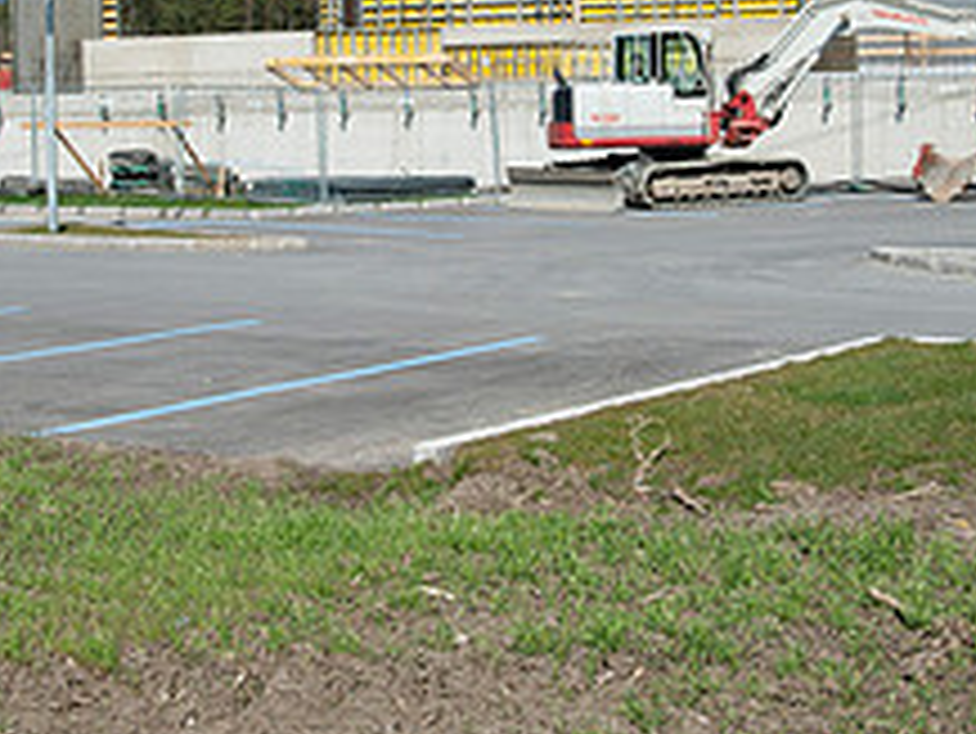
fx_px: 2031
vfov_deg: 20.1
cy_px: 81
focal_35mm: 72
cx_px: 472
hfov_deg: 27.0
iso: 200
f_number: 11
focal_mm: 28
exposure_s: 1/500
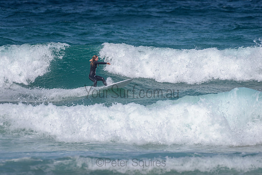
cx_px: 101
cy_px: 73
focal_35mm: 613
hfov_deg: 3.4
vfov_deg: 2.2
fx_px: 4465
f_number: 5.6
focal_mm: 500
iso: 90
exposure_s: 1/2000
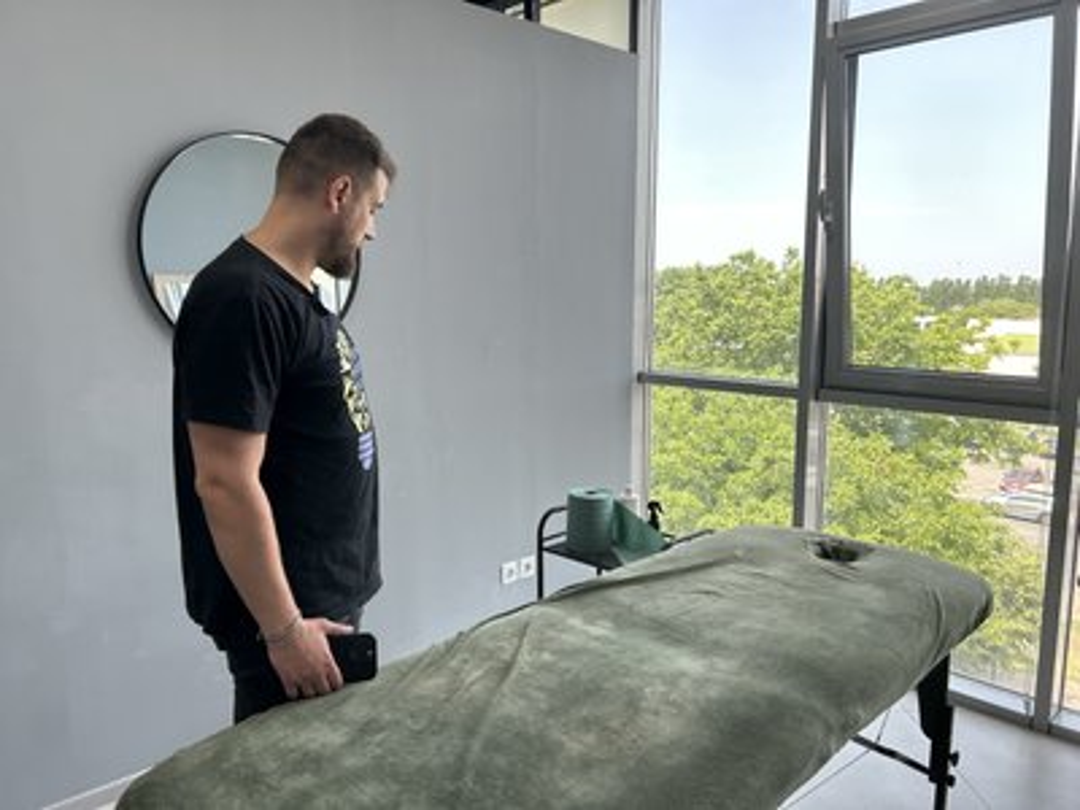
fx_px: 811
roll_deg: -1.4
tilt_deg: -4.9
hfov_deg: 67.3
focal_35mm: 26
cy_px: 405
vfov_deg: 53.1
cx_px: 540
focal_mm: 5.7
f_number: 1.5
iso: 32
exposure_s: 1/139
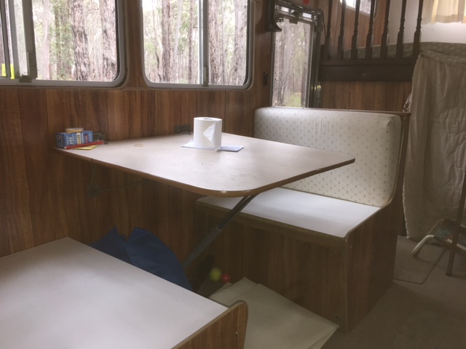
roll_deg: -0.8
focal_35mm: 29
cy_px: 174
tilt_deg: -12.5
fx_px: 390
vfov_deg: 48.2
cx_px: 233
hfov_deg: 61.7
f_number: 2.2
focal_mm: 4.15
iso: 64
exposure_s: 1/33
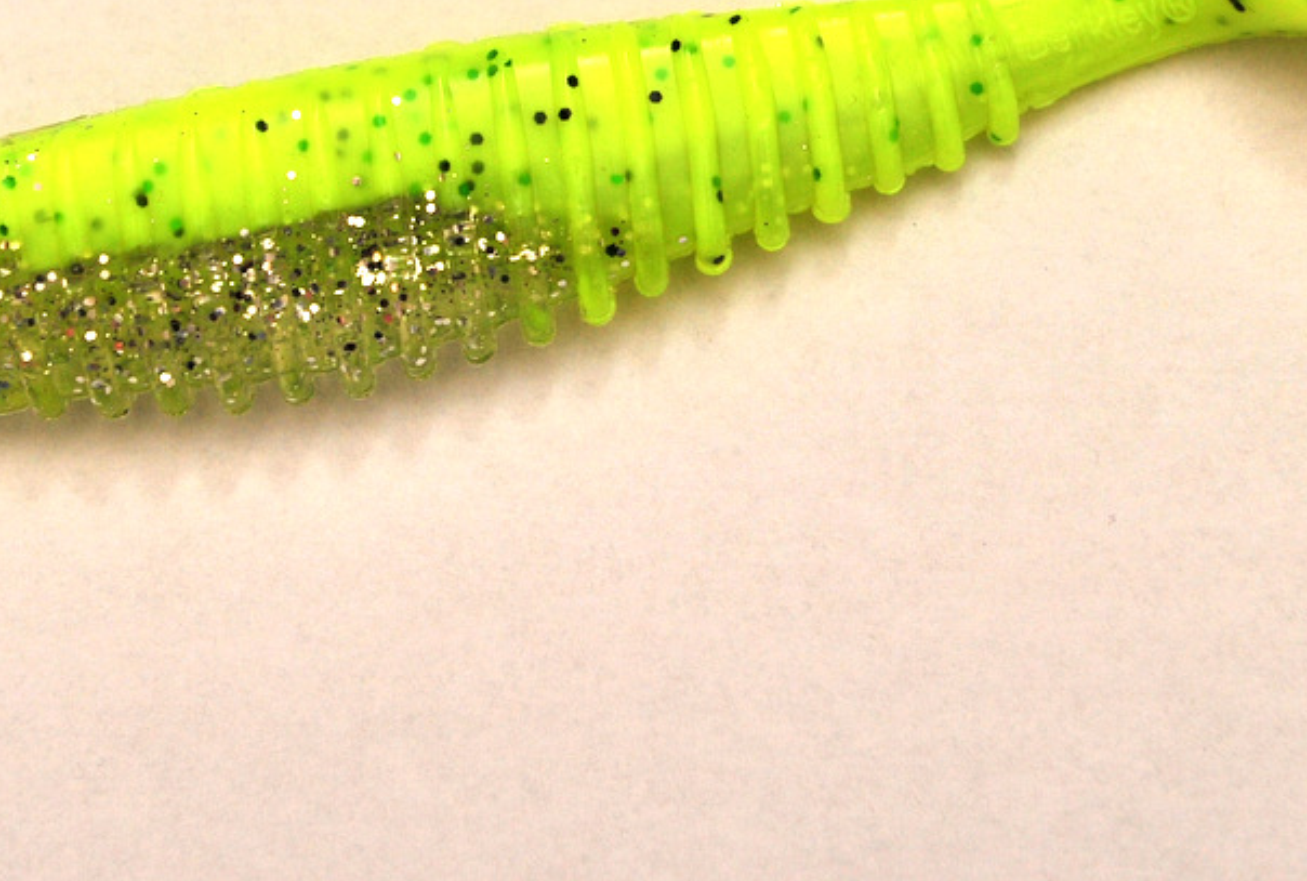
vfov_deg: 14.3
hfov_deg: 21.2
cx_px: 589
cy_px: 157
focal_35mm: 96
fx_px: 3497
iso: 640
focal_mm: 58
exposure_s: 1/250
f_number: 5.6
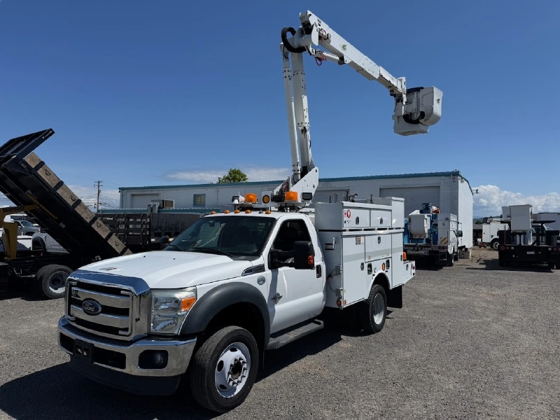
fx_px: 388
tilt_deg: +1.6
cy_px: 210
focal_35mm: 24
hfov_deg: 71.6
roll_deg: -1.2
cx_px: 280
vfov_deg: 56.8
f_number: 1.78
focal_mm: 6.76
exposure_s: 1/7937
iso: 80
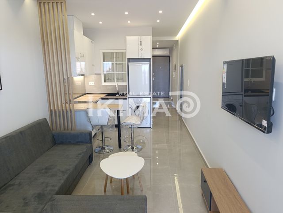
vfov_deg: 58.9
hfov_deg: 73.9
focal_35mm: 23
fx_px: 188
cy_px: 106
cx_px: 142
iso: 400
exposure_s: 1/100
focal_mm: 6.14
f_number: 1.6
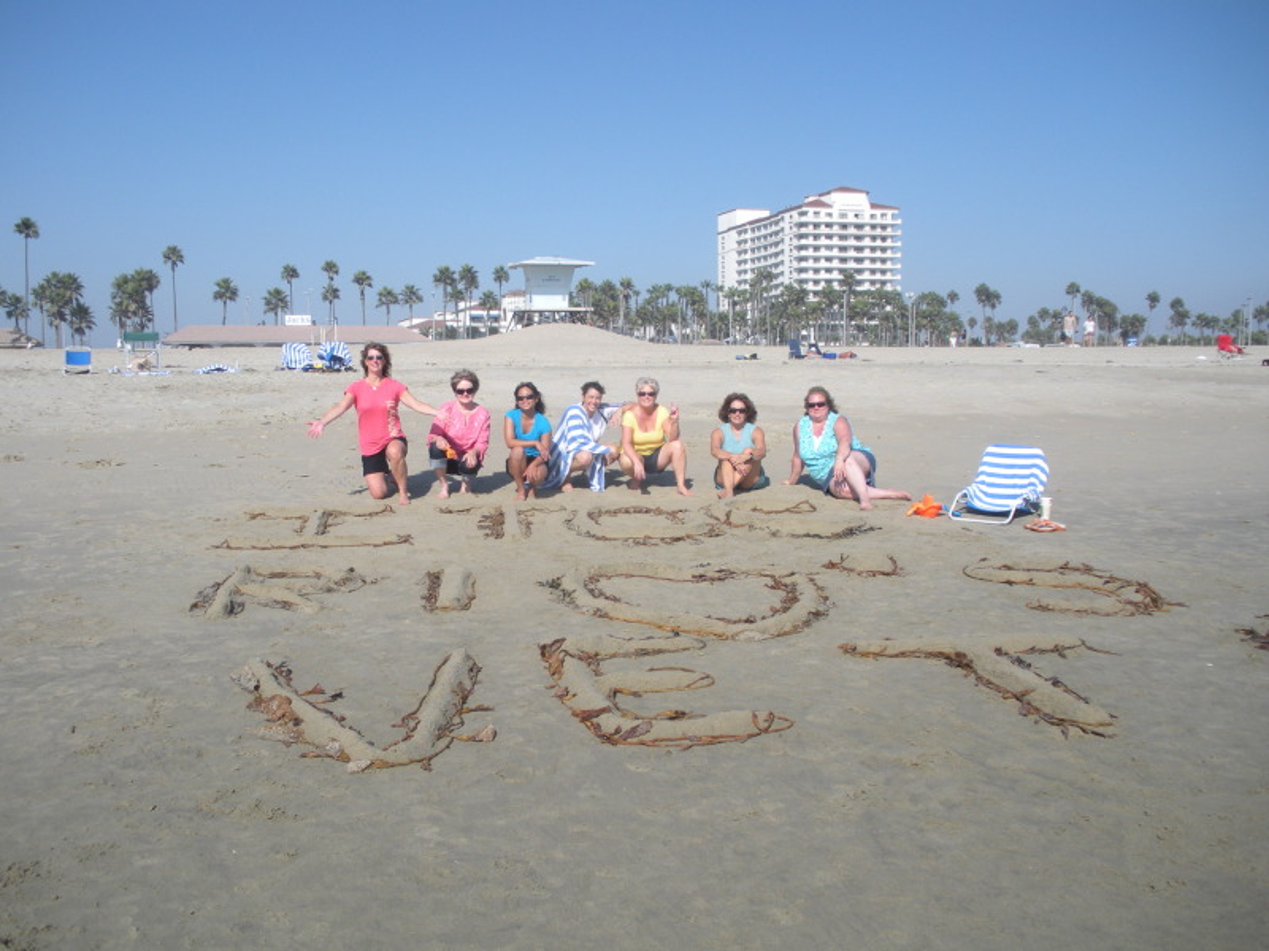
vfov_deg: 39.7
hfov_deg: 51.4
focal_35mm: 36
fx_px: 1320
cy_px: 476
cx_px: 634
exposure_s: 1/833
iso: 64
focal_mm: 6.3
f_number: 3.5
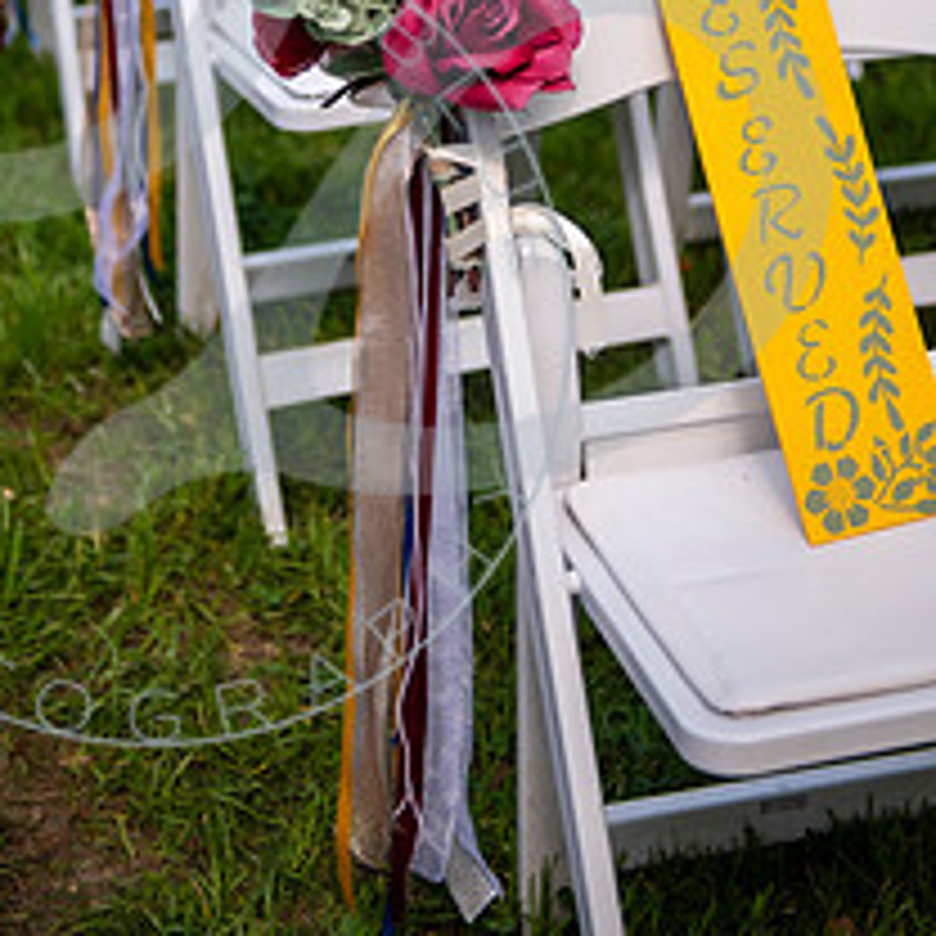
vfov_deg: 18.4
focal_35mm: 92
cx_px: 356
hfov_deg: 18.9
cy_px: -14
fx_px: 2814
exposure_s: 1/320
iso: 100
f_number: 2.8
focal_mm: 50
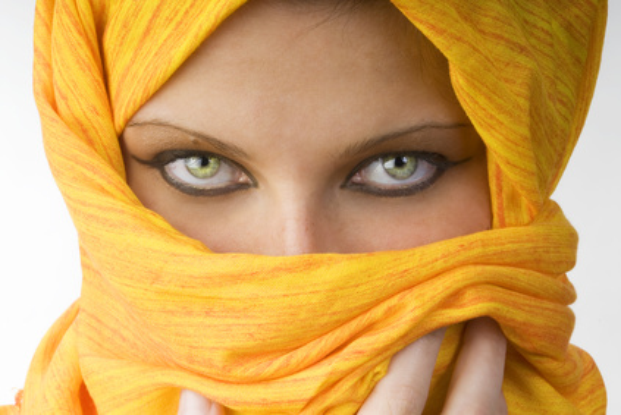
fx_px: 2720
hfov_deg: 13.0
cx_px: 310
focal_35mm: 158
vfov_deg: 8.7
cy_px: 208
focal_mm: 105
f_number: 25
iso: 100
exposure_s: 1/250
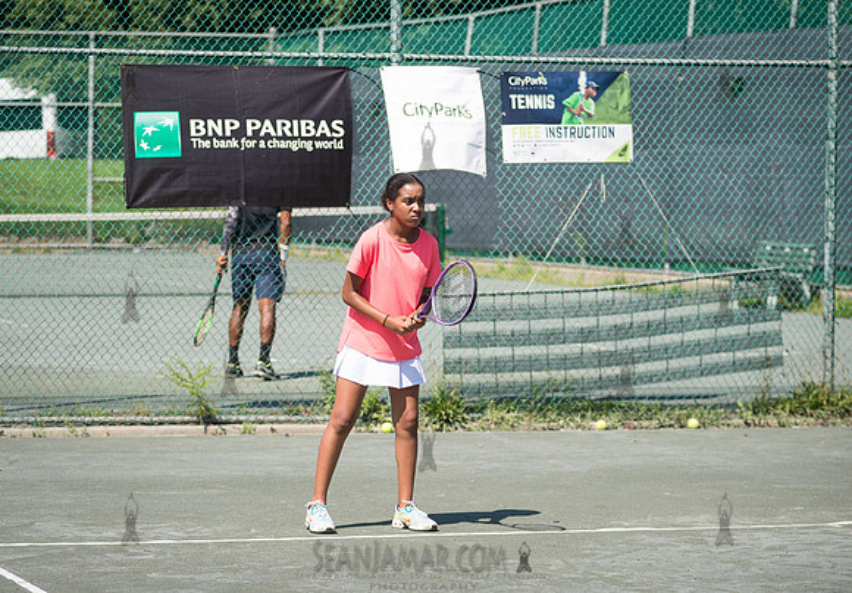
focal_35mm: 135
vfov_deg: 10.4
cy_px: 346
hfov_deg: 14.9
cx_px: 393
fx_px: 3247
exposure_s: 1/1000
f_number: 4.5
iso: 125
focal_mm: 112
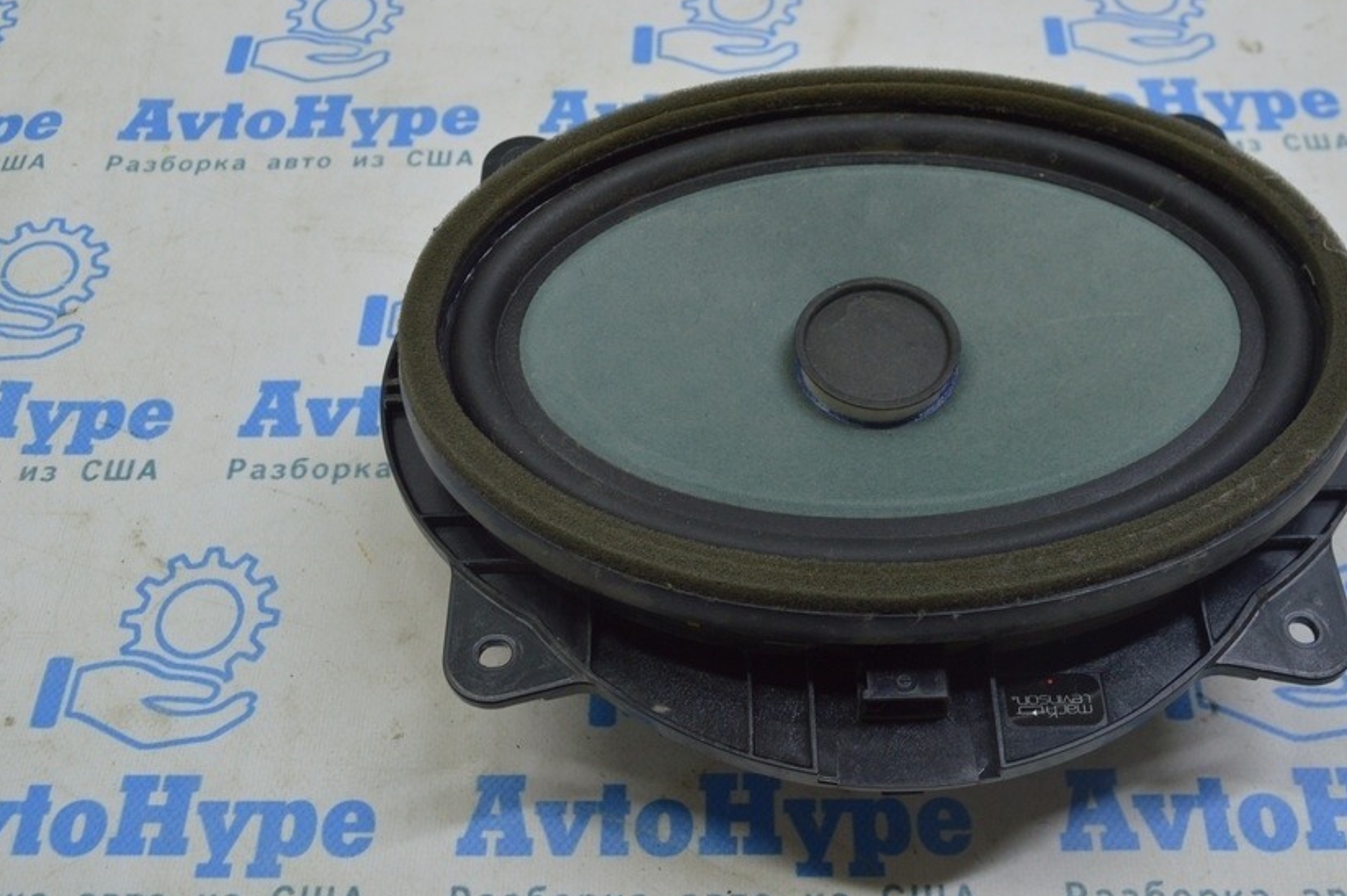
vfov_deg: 32.5
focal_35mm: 41
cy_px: 351
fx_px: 1533
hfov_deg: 47.4
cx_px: 696
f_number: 5.6
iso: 400
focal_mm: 22
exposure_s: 1/40
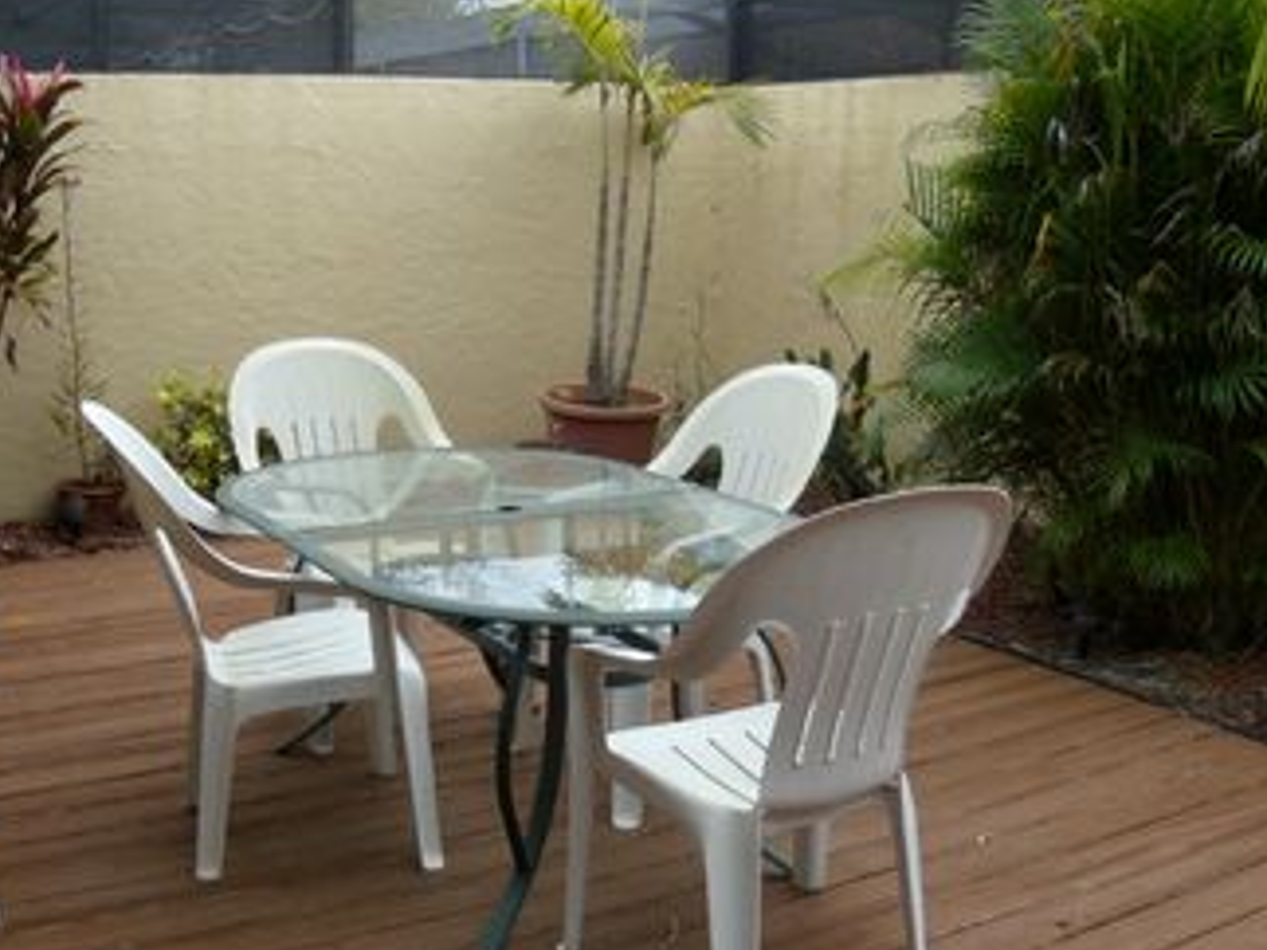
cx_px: 616
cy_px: 499
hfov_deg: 45.8
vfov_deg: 35.1
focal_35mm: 41
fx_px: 1500
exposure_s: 1/100
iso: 80
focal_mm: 6.4
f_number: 3.6
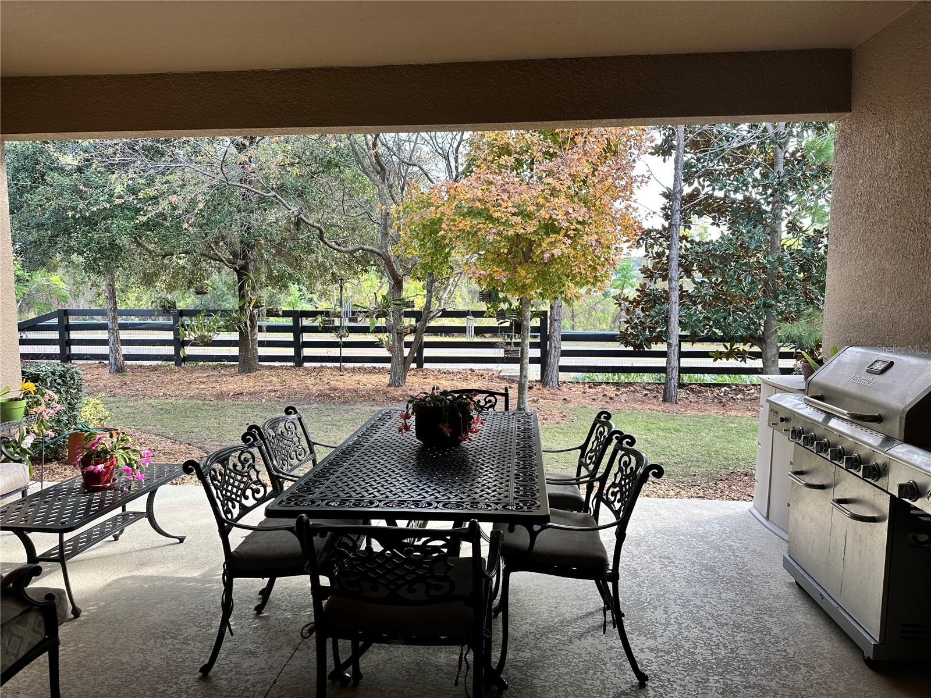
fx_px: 645
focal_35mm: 24
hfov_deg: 71.6
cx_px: 466
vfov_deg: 56.8
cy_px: 349
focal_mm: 6.86
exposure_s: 1/146
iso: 64
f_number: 1.78
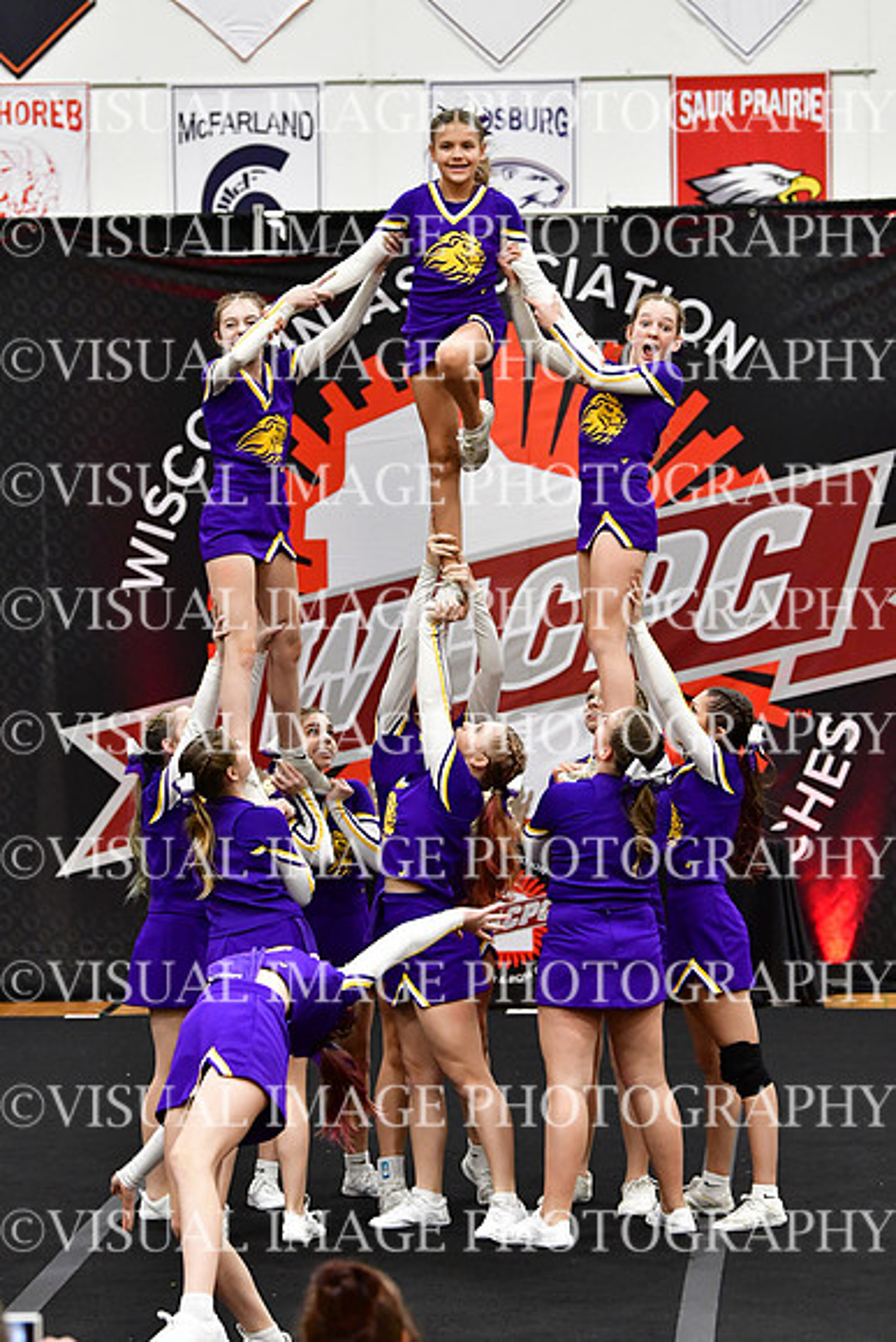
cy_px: 671
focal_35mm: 153
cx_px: 448
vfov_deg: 13.4
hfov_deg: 9.0
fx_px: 5708
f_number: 3.5
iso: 5000
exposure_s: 1/500
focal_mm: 102
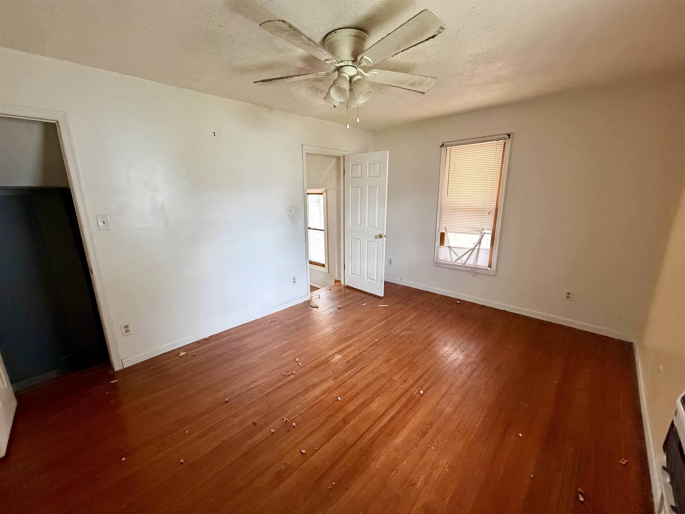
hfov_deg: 102.1
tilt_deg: -13.0
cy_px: 257
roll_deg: +2.0
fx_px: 277
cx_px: 342
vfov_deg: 85.7
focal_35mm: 14
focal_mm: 2.22
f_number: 2.2
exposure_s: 1/60
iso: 640
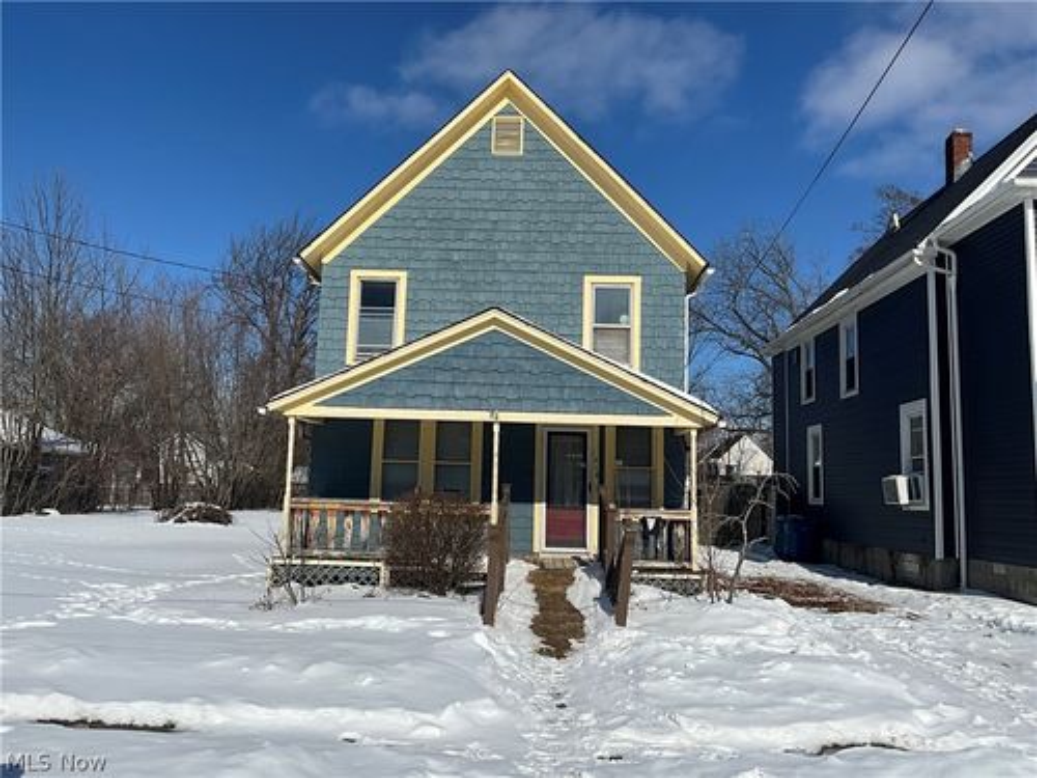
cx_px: 518
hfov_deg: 61.7
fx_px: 869
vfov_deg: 48.2
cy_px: 389
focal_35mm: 29
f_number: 1.8
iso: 25
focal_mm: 3
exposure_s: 1/6536
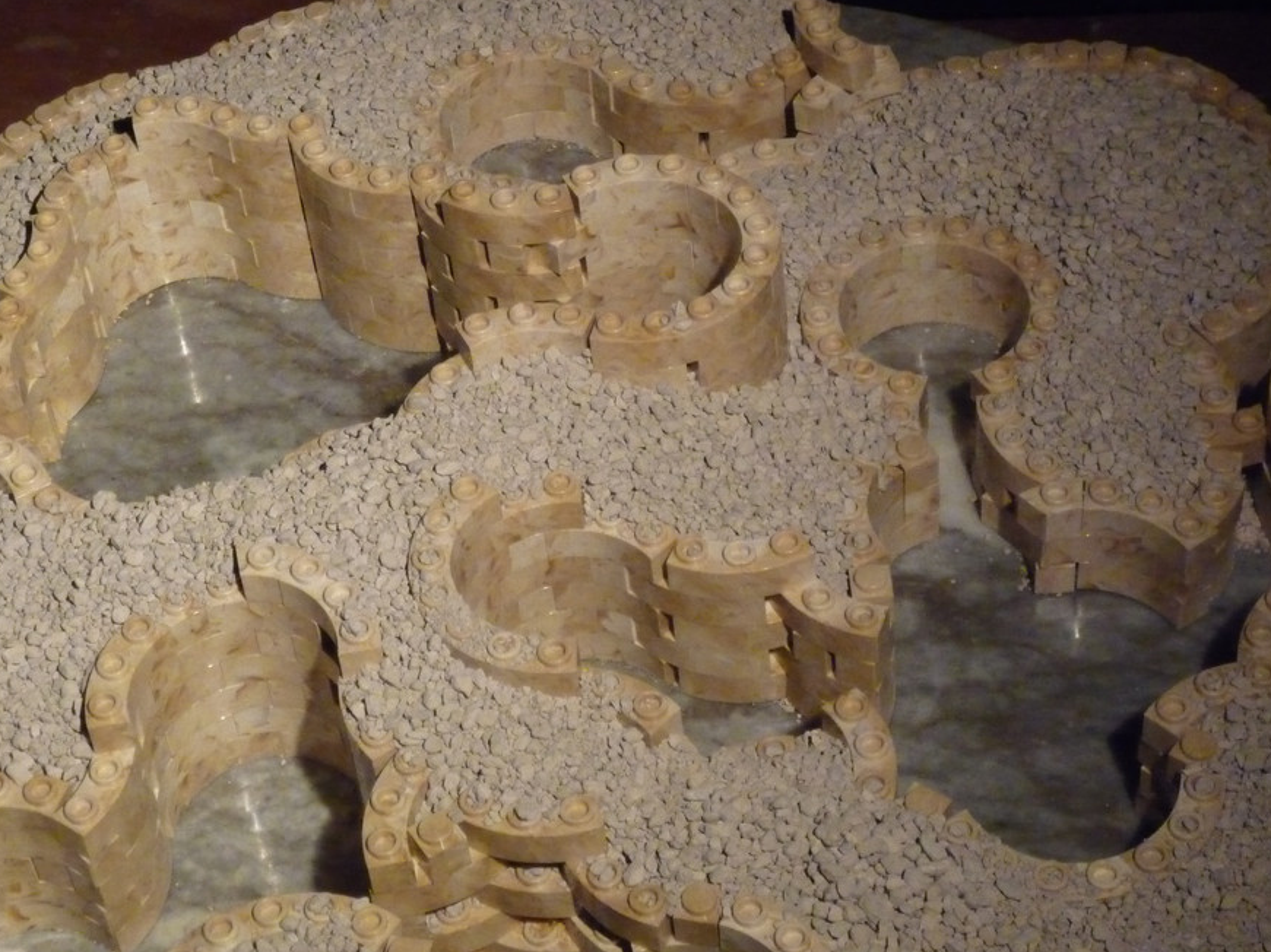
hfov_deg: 21.3
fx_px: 3377
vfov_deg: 16.1
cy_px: 441
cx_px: 503
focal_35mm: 92
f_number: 4.9
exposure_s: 1/50
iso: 800
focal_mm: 13.2
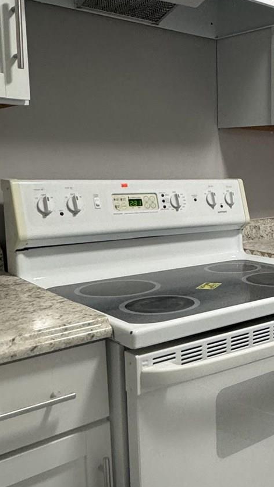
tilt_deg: -9.4
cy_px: 244
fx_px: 542
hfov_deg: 26.5
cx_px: 288
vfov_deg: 48.4
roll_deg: -1.7
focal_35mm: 42
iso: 250
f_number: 2.2
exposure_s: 1/120
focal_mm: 2.22
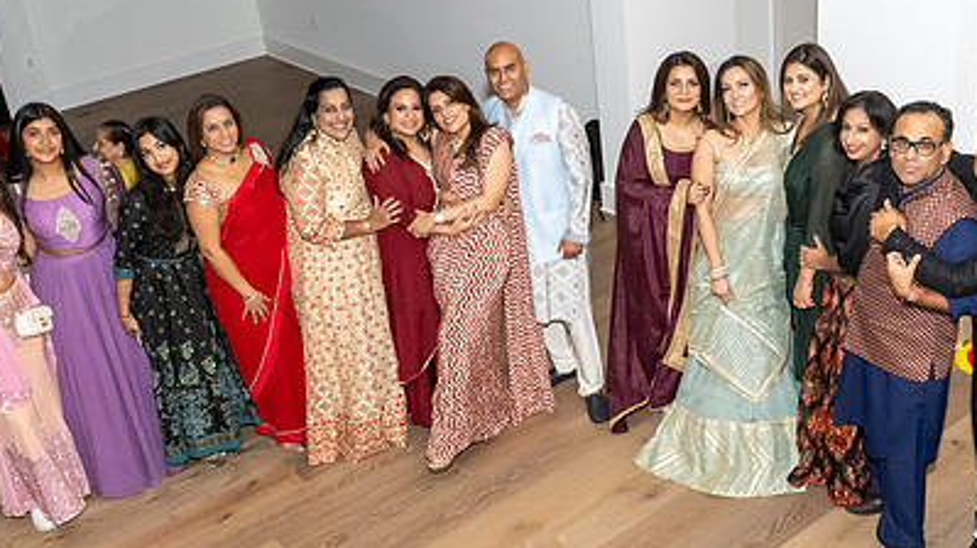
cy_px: 271
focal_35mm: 42
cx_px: 576
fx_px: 1088
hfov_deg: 48.1
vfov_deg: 28.3
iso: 2500
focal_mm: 17
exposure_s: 1/250
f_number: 9
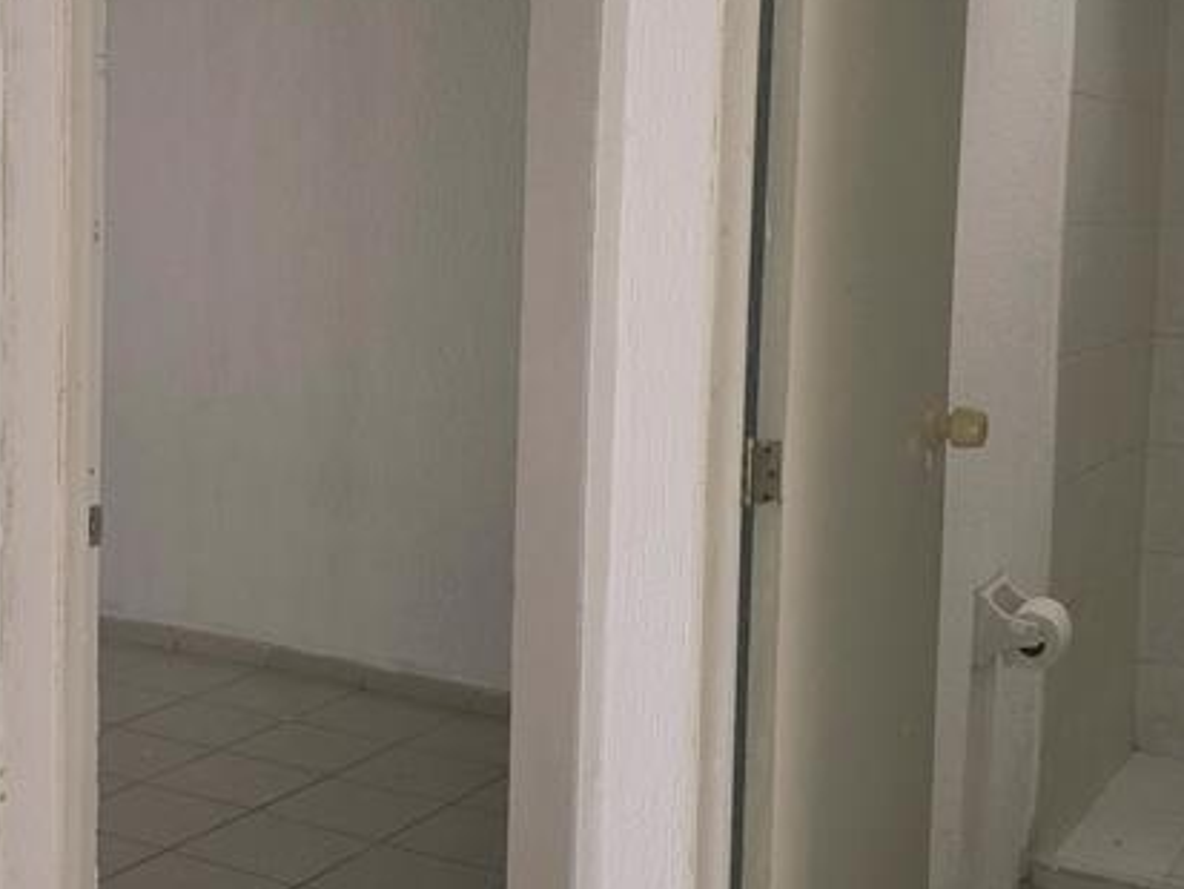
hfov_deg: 32.9
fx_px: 1950
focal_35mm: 57
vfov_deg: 25.5
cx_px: 255
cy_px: 301
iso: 50
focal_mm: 6.3
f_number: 1.7
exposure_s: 1/60.2
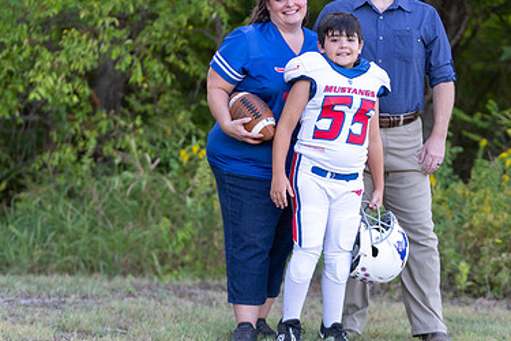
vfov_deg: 10.3
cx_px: 350
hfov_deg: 15.4
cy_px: 111
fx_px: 1888
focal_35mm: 133
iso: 250
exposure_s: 1/320
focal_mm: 86
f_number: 2.8
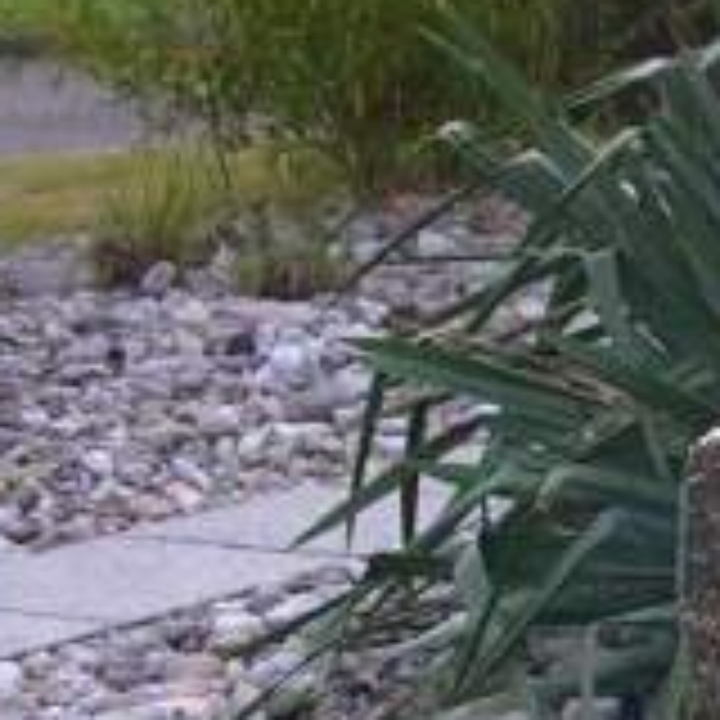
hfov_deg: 9.7
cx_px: 1462
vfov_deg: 10.4
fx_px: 3953
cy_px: 531
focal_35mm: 168
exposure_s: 1/66.6
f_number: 2.8
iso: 50
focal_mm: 5.8
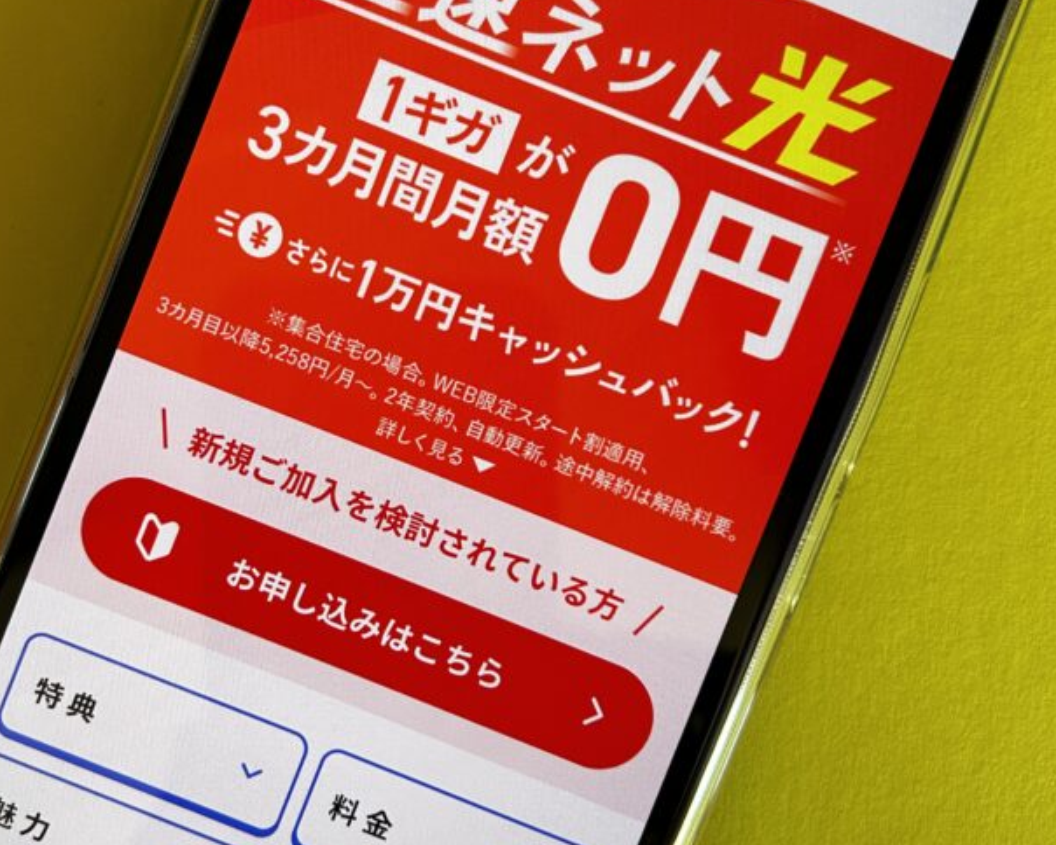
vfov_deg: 34.9
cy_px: 453
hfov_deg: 42.7
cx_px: 428
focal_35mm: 43
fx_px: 1344
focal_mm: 5.7
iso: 100
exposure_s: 1/120
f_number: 1.5
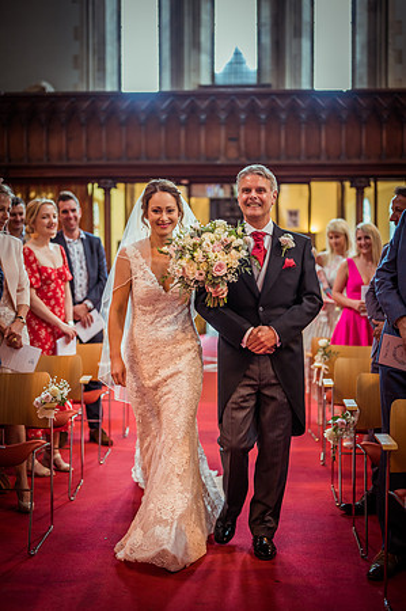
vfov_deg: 39.6
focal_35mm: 50
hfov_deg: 26.9
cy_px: 306
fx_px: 848
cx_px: 203
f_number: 1.8
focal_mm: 50
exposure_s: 1/160
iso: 560
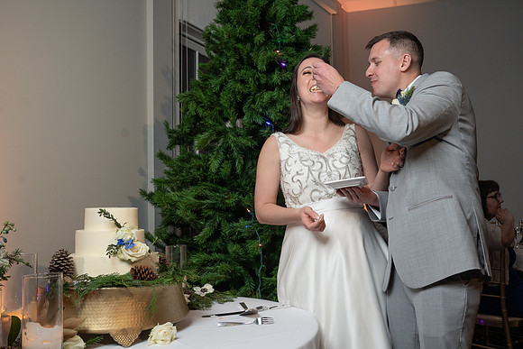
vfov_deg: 38.7
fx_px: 496
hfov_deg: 55.6
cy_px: 186
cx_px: 278
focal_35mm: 34
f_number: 5.6
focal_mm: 30
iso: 2000
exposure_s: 1/250
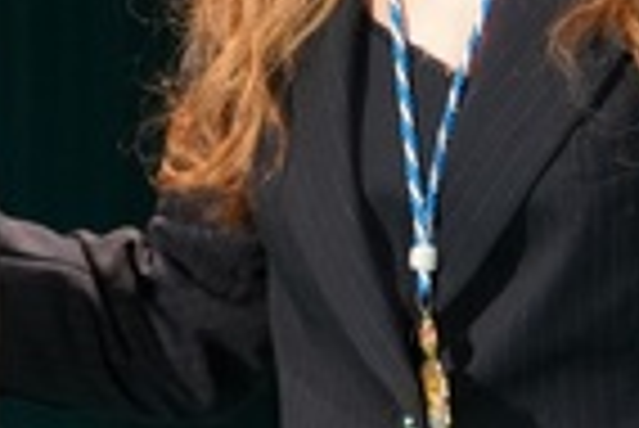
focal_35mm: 776
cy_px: 88
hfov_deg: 2.7
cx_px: -122
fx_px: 13788
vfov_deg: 1.8
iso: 5000
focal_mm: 138
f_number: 5
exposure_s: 1/160
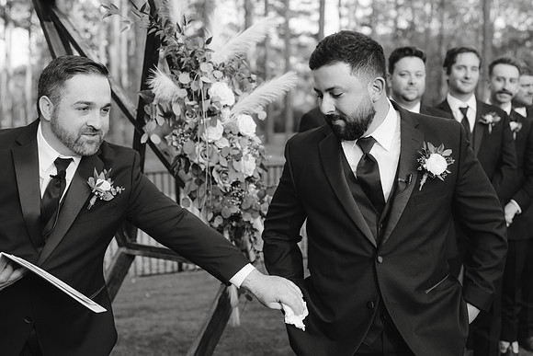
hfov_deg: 38.1
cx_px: 278
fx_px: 772
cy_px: 170
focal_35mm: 52
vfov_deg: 25.9
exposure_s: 1/400
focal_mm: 50
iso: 400
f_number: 3.5
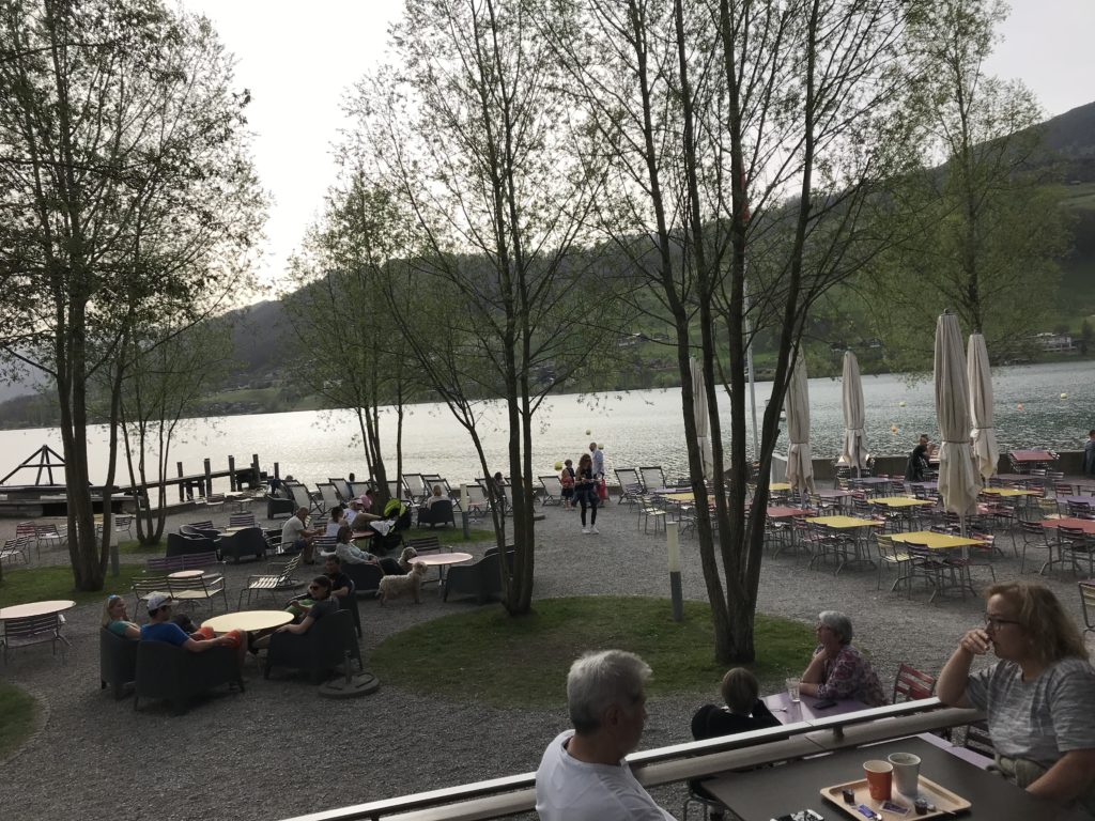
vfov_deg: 49.7
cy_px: 410
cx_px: 548
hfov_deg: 63.4
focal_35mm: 28
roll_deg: +3.0
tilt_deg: +1.2
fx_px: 886
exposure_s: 1/2398
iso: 20
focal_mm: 3.99
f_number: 1.8
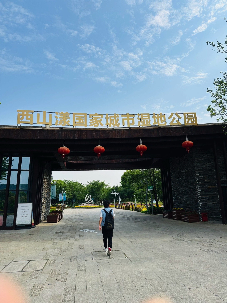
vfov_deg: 71.6
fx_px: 210
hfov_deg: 56.8
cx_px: 114
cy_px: 152
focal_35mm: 24
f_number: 1.78
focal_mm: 6.86
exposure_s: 1/5525
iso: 80
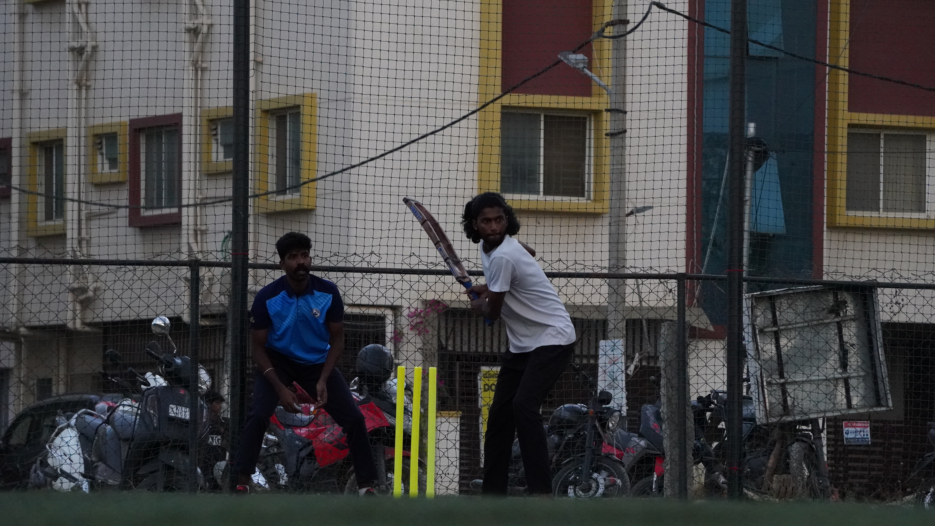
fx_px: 5046
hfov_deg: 10.6
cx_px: 468
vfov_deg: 6.0
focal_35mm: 204
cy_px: 288
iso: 4000
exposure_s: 1/1000
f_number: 7.1
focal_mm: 129
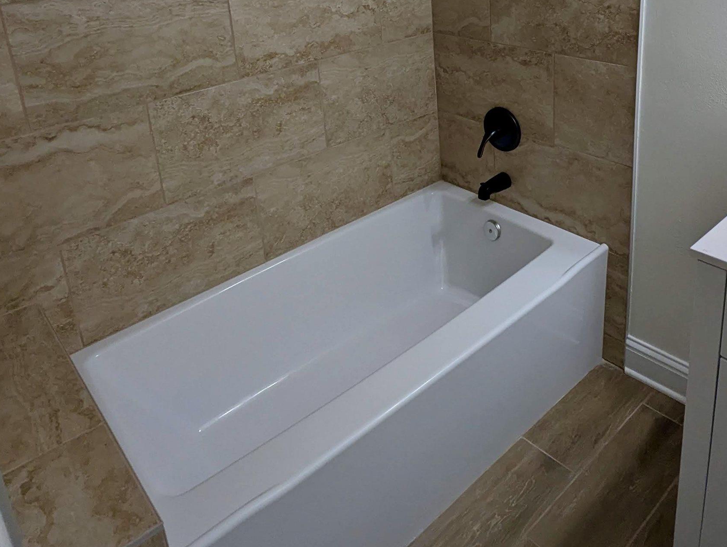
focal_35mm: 29
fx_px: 610
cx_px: 415
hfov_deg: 61.3
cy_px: 78
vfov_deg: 44.9
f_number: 2.2
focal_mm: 2.35
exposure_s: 1/149
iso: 139
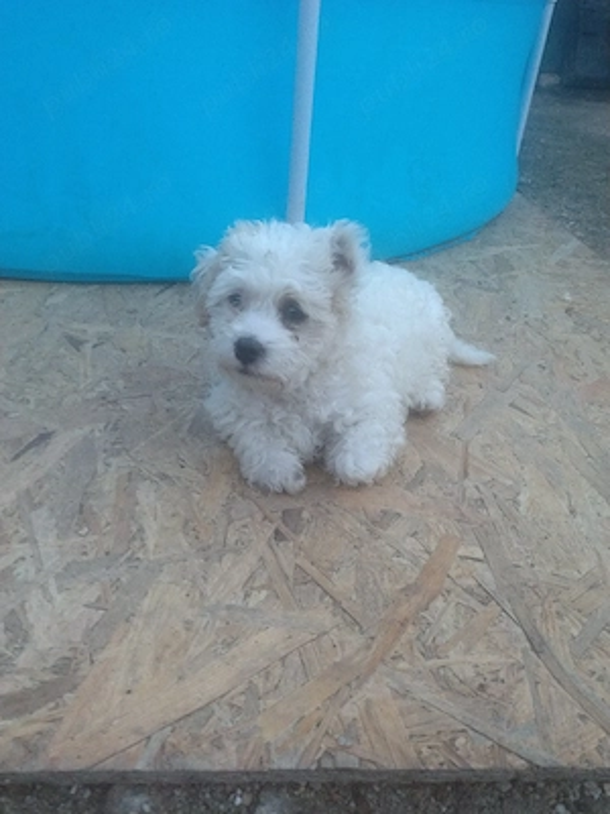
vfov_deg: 69.4
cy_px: 407
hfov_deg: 54.9
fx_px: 587
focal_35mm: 25
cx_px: 305
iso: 1464
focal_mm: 4.71
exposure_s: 1/50.3
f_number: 1.7
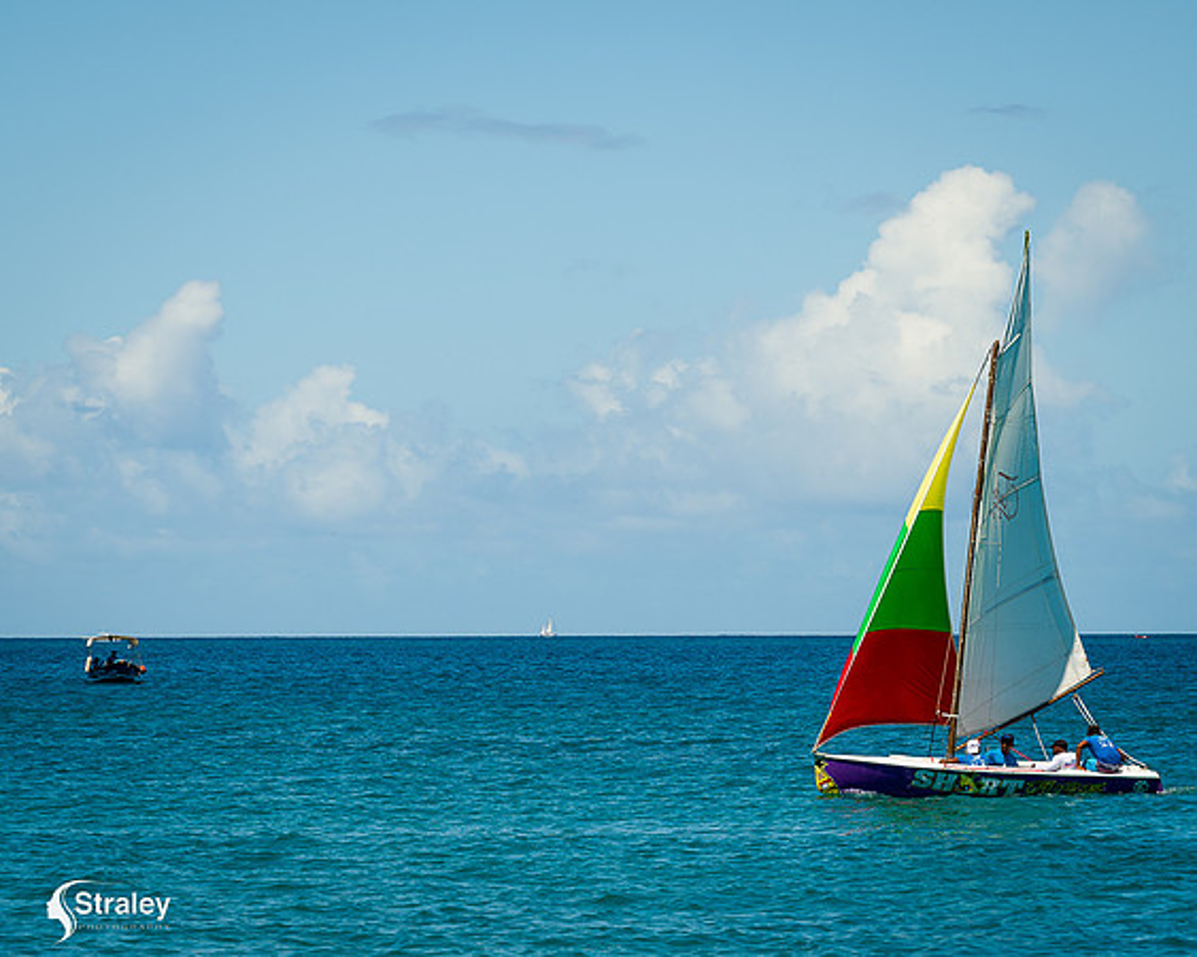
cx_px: 509
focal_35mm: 224
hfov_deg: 8.6
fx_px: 7949
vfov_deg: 6.9
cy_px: 350
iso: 80
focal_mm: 155
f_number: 8
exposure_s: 1/320
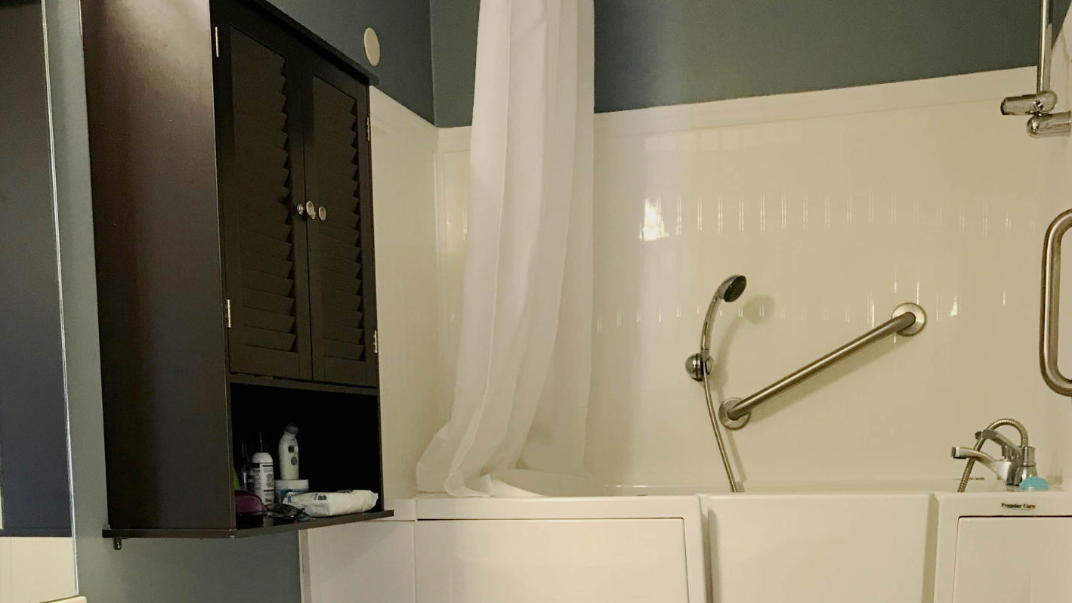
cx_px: 522
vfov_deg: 26.4
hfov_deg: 47.4
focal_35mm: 43
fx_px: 1222
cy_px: 592
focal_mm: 3.99
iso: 40
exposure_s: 1/20
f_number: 1.8
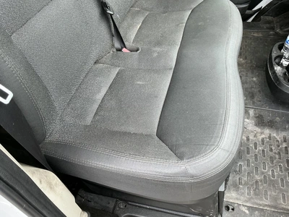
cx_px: 144
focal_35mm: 28
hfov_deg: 63.4
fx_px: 234
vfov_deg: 49.7
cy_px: 108
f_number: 1.8
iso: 64
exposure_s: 1/122
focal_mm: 3
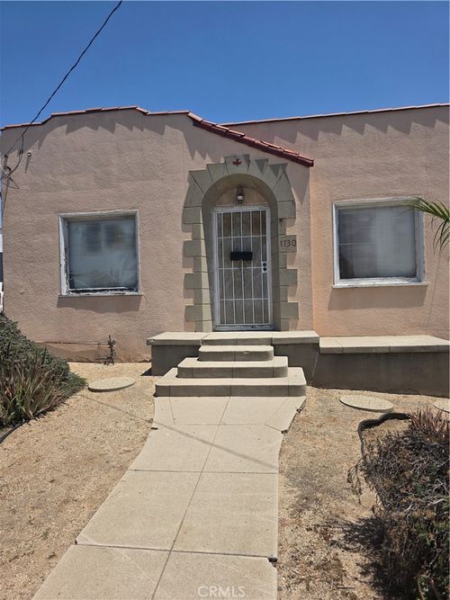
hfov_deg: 58.9
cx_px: 225
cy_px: 300
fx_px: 399
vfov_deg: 73.9
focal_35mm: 23
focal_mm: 6.3
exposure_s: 1/7944
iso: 80
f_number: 1.7
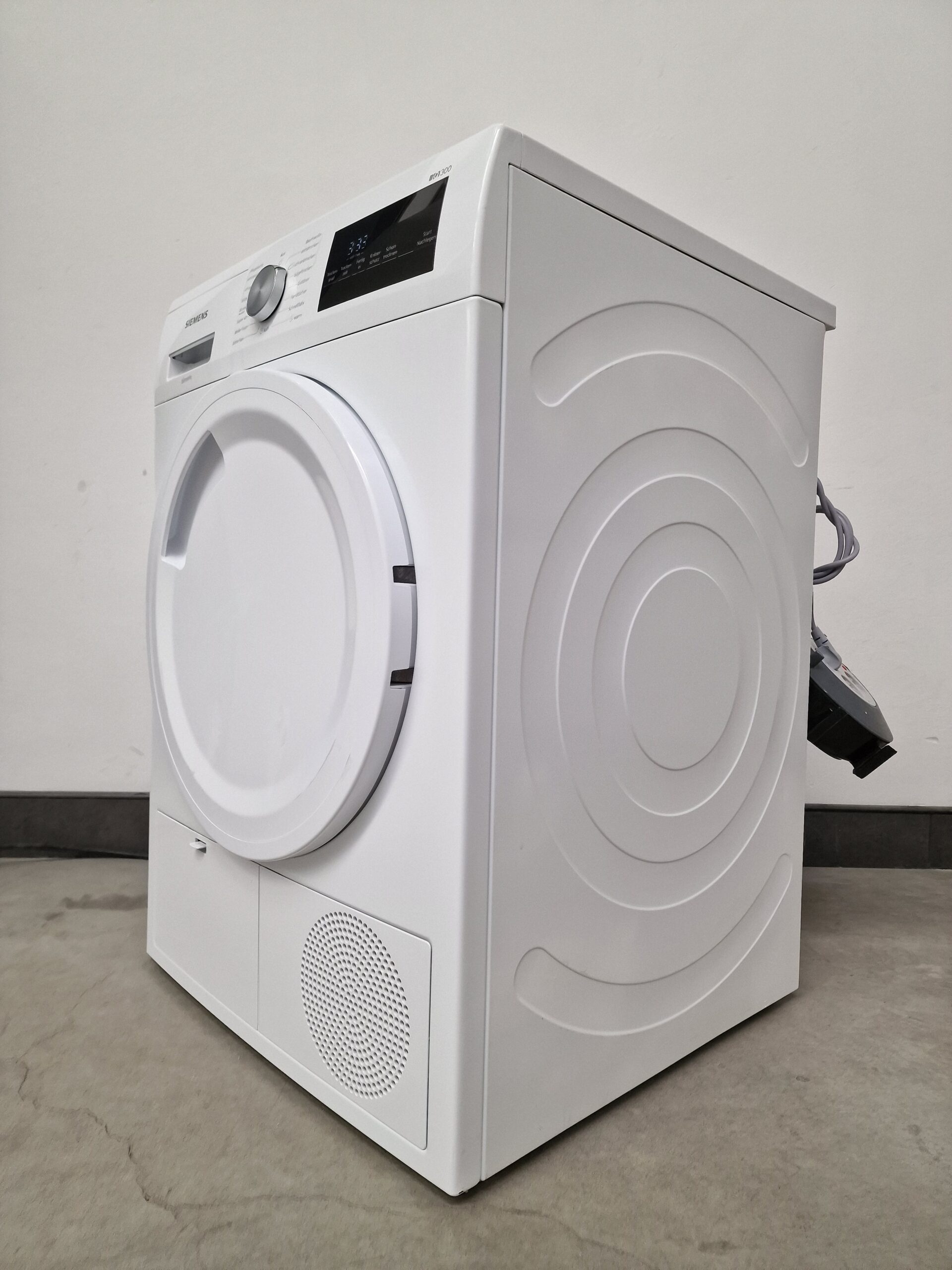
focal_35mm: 23
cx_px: 476
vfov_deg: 73.9
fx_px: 843
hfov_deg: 58.9
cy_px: 635
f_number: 1.8
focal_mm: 6.4
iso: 160
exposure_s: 1/100
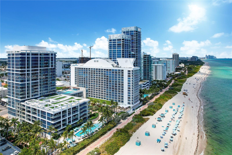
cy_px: 78
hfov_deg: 78.6
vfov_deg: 57.2
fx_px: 142
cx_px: 116
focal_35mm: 22
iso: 110
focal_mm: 8.4
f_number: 2.8
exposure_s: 1/1000
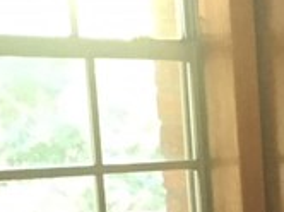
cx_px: 575
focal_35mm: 179
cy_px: 388
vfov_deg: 8.0
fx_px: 1466
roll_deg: -2.0
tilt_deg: -10.5
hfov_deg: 10.2
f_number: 2.2
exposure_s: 1/30
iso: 200
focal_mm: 4.15
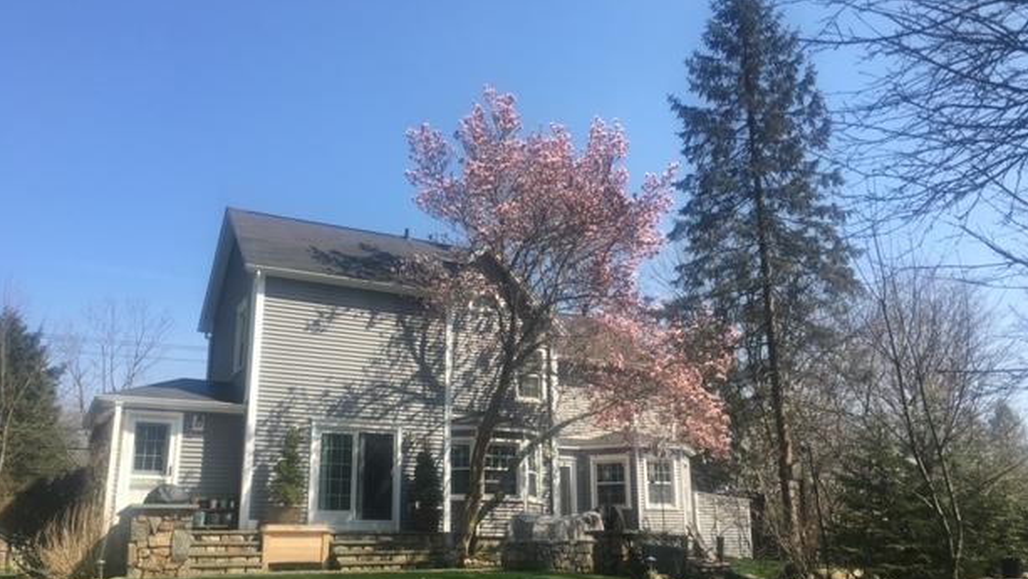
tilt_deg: +16.5
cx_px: 523
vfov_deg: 35.6
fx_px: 900
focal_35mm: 33
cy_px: 332
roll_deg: +0.7
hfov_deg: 59.5
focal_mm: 4.15
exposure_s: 1/950
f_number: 2.2
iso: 25
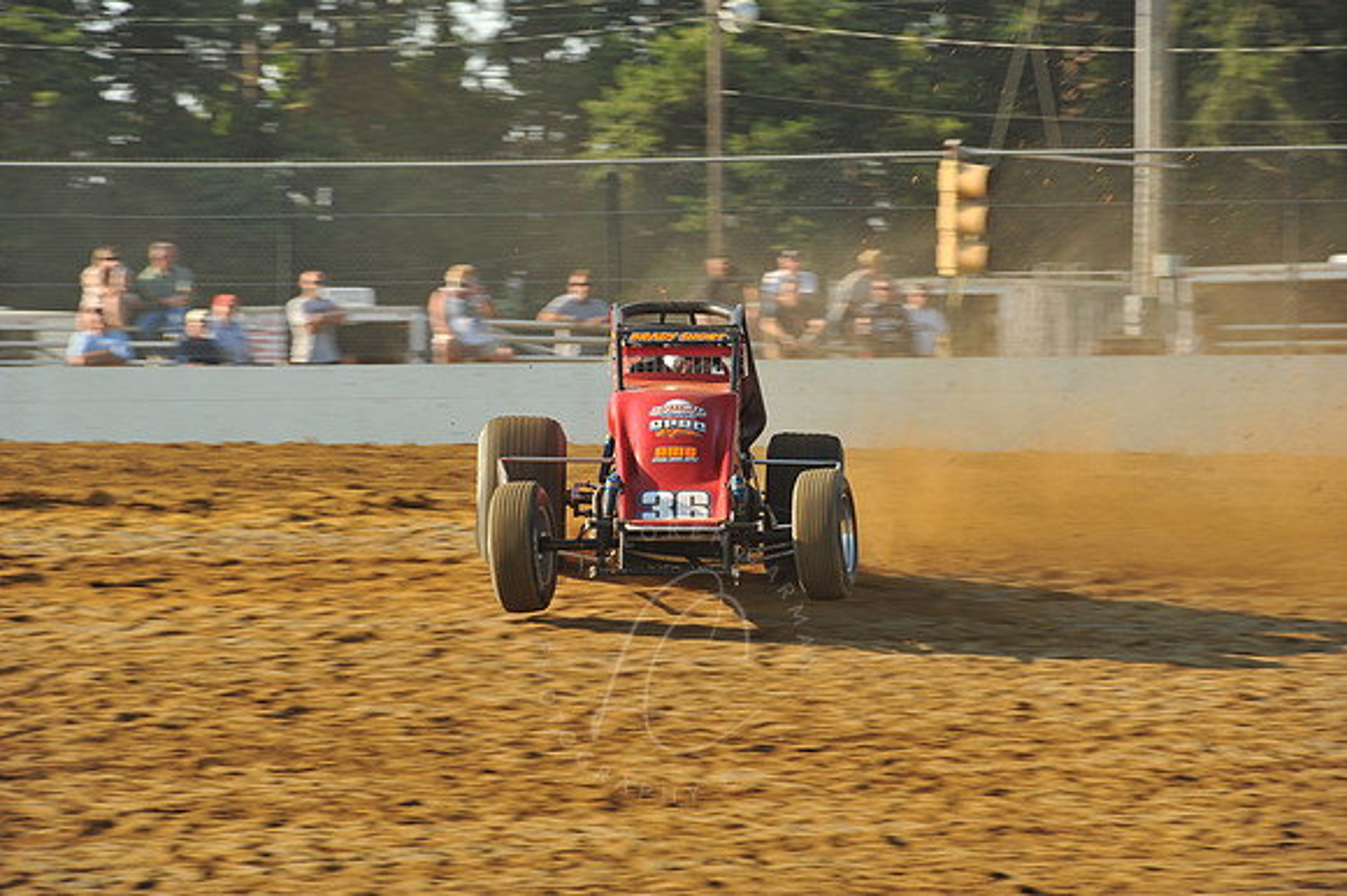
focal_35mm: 195
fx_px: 7292
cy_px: 448
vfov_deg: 7.0
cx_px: 674
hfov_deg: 10.6
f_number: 9
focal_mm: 195
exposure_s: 1/320
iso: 400
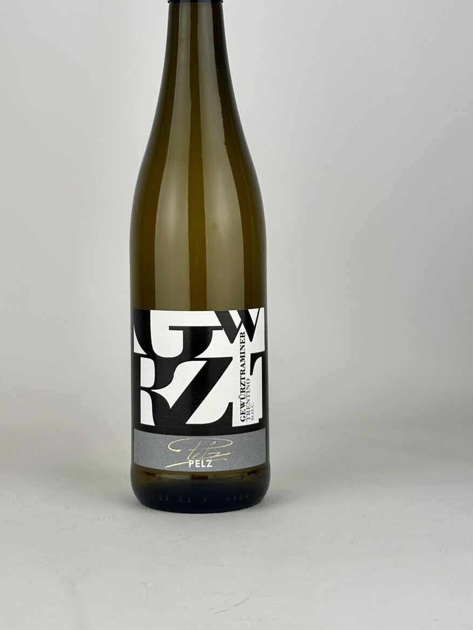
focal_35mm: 66
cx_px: 207
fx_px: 1202
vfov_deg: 29.2
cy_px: 207
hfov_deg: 22.2
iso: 80
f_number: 1.78
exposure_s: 1/911
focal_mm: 6.86
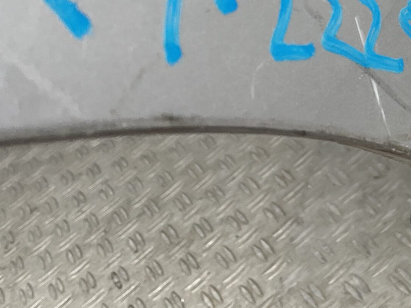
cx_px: 346
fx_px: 819
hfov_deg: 27.4
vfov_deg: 20.3
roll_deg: +29.1
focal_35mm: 69
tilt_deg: -27.4
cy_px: -31
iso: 16
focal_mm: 3
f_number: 1.8
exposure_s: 1/156
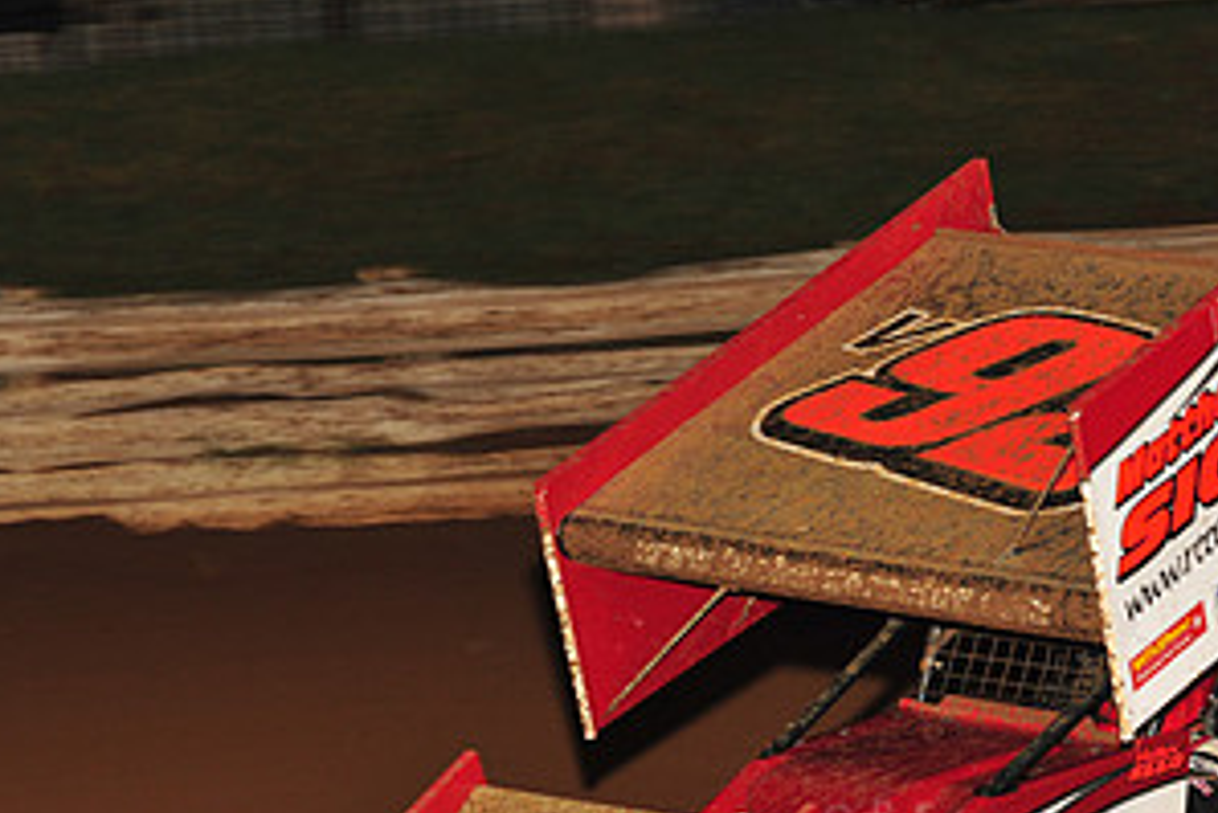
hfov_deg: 8.5
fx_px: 8225
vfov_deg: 5.7
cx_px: 883
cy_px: 670
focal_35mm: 243
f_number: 7.1
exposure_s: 1/320
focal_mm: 125
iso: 1000
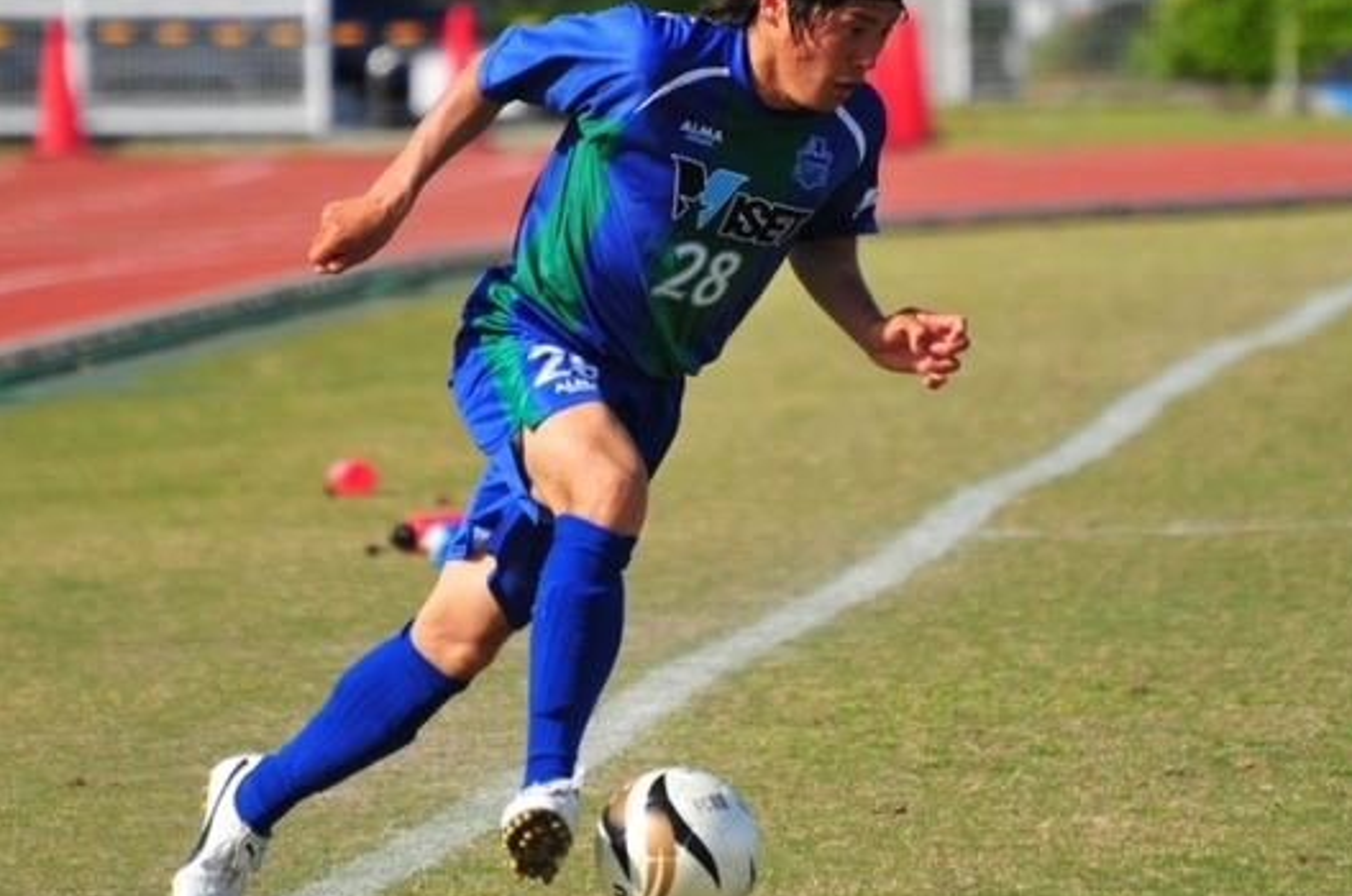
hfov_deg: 3.0
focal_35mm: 682
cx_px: 732
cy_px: 360
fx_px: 25566
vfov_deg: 2.0
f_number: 5.6
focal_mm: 300
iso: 220
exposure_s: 1/1000
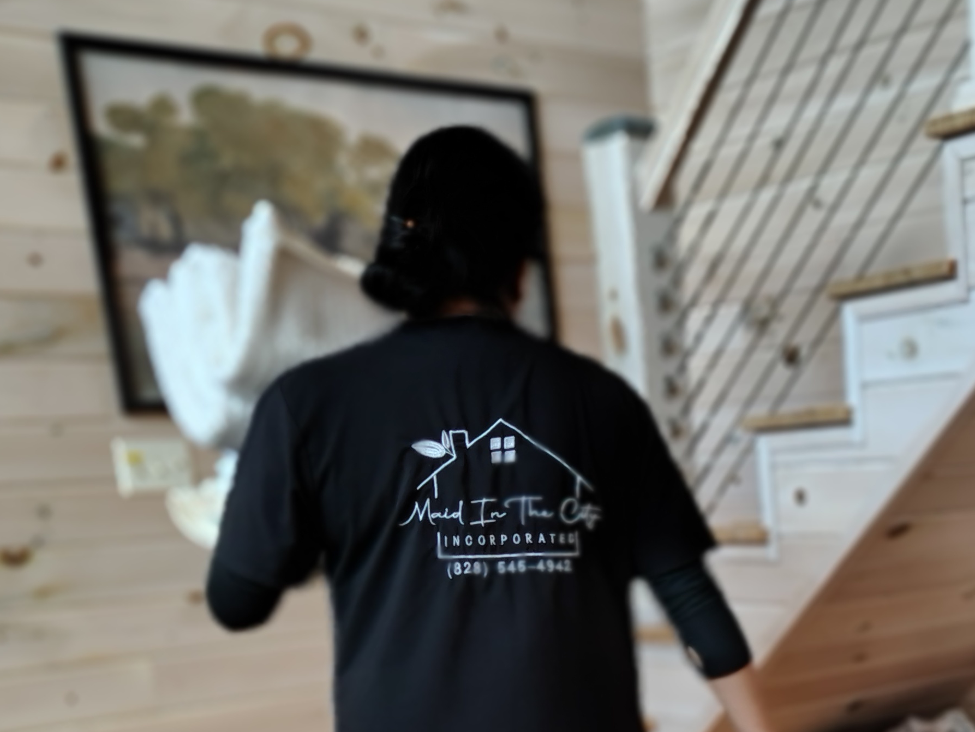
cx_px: 824
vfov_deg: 24.5
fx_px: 1549
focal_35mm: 55
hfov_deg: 33.6
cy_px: 831
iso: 538
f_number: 1.8
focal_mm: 5.56
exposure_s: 1/100
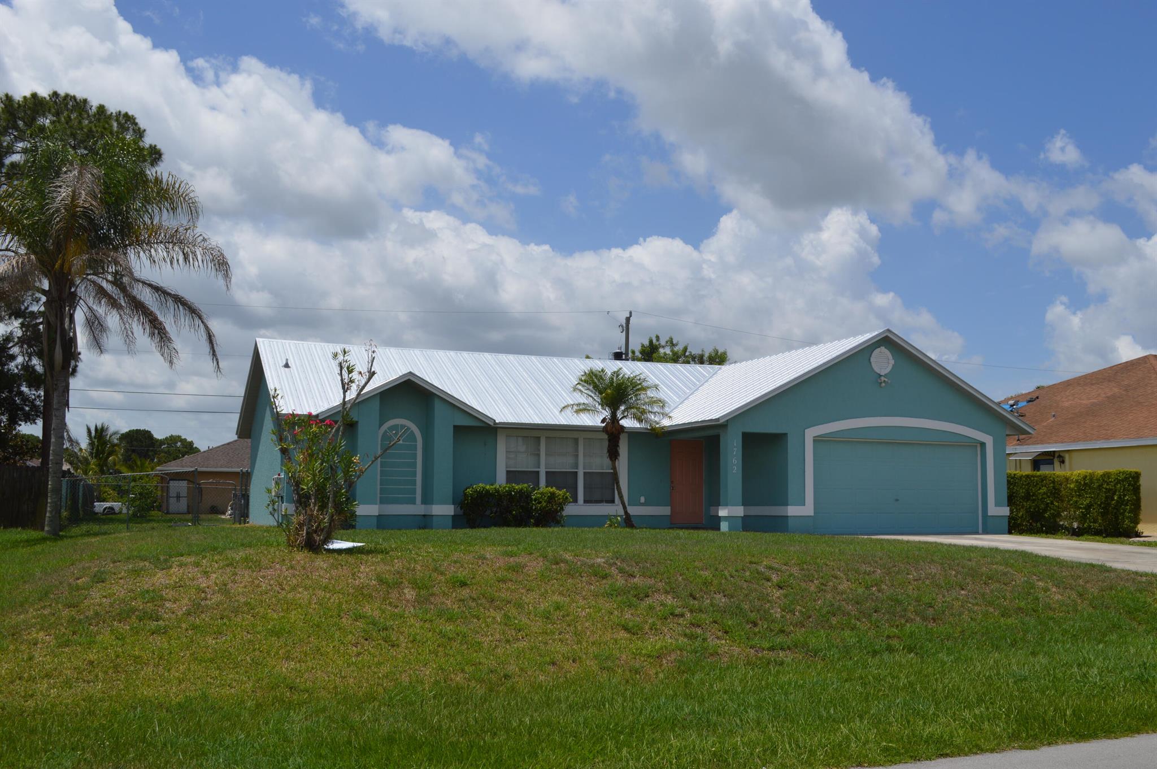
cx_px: 578
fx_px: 1059
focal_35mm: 33
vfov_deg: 39.9
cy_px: 384
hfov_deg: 57.3
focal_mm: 22
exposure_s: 1/400
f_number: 10
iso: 100
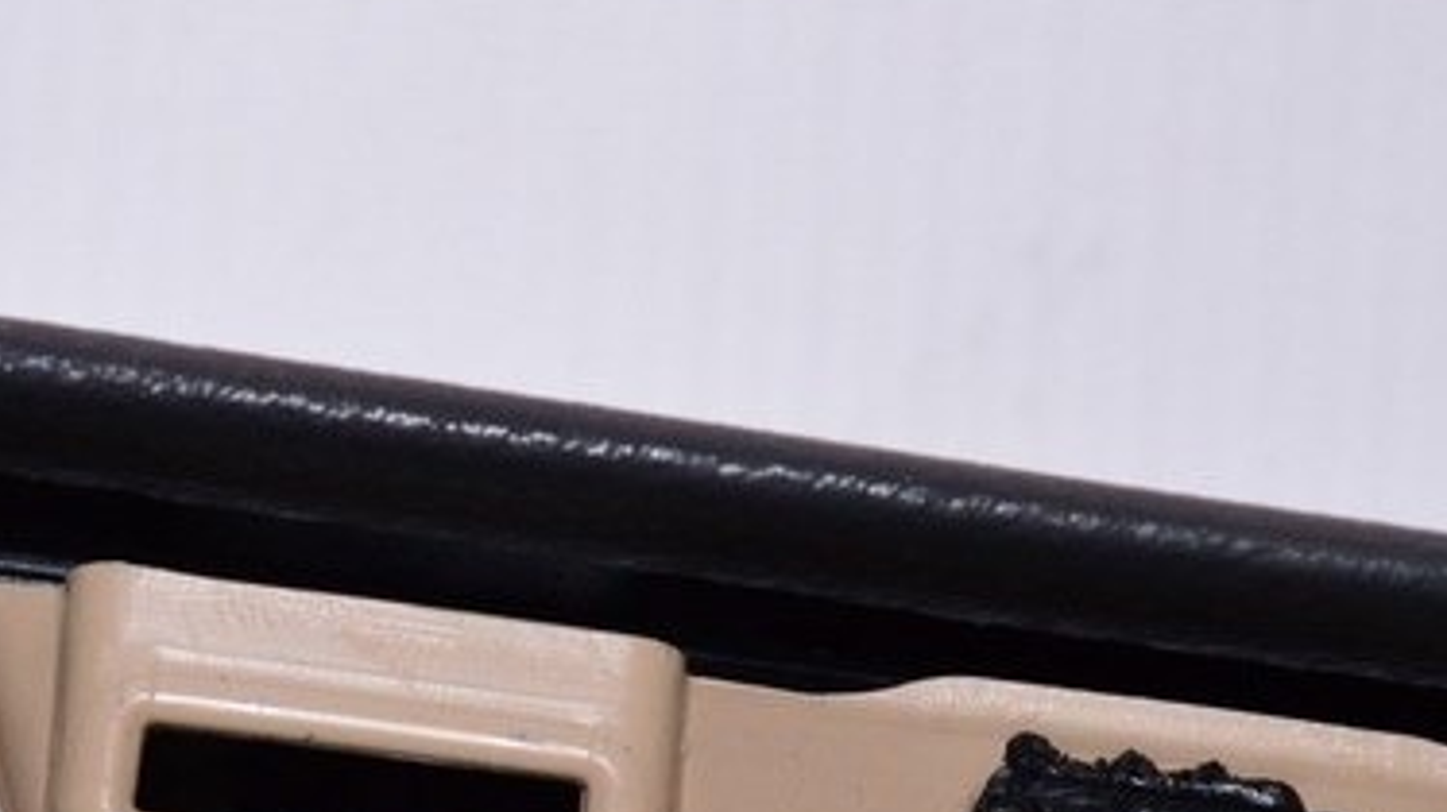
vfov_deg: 5.6
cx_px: -340
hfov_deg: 9.9
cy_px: 1073
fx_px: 8246
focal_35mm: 215
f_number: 8
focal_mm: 50
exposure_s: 1/200
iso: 1600
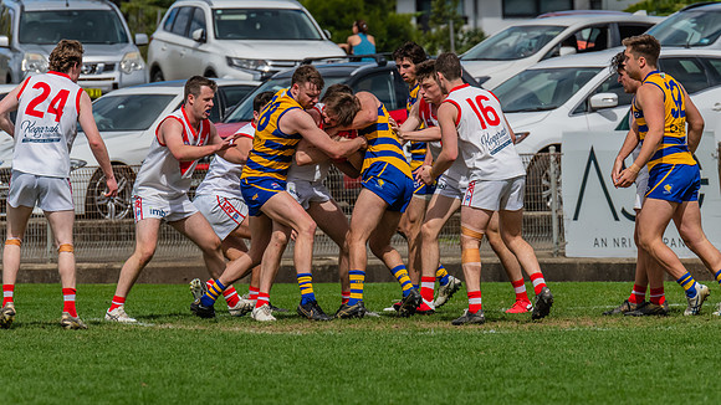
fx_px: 9132
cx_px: 372
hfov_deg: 4.5
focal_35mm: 478
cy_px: 235
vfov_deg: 2.5
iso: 800
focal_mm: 420
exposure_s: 1/1600
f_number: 10
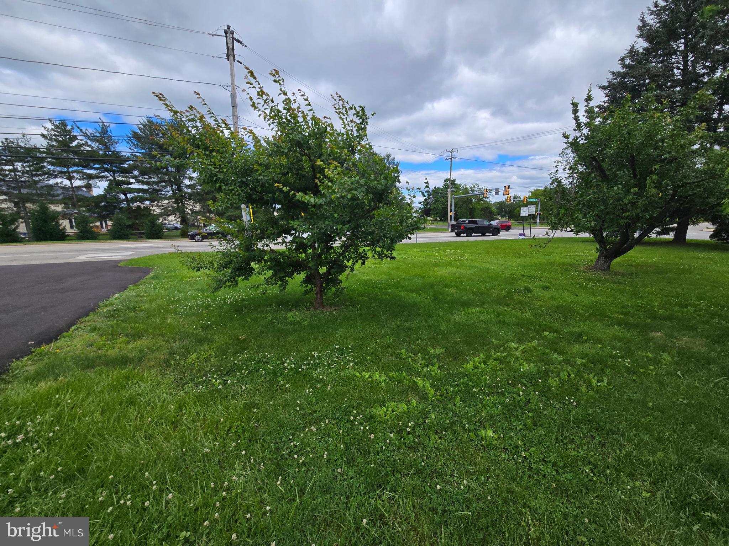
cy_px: 273
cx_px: 364
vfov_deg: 89.9
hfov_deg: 106.2
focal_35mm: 13
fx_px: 274
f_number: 2.2
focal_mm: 2.2
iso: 64
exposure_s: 1/2000
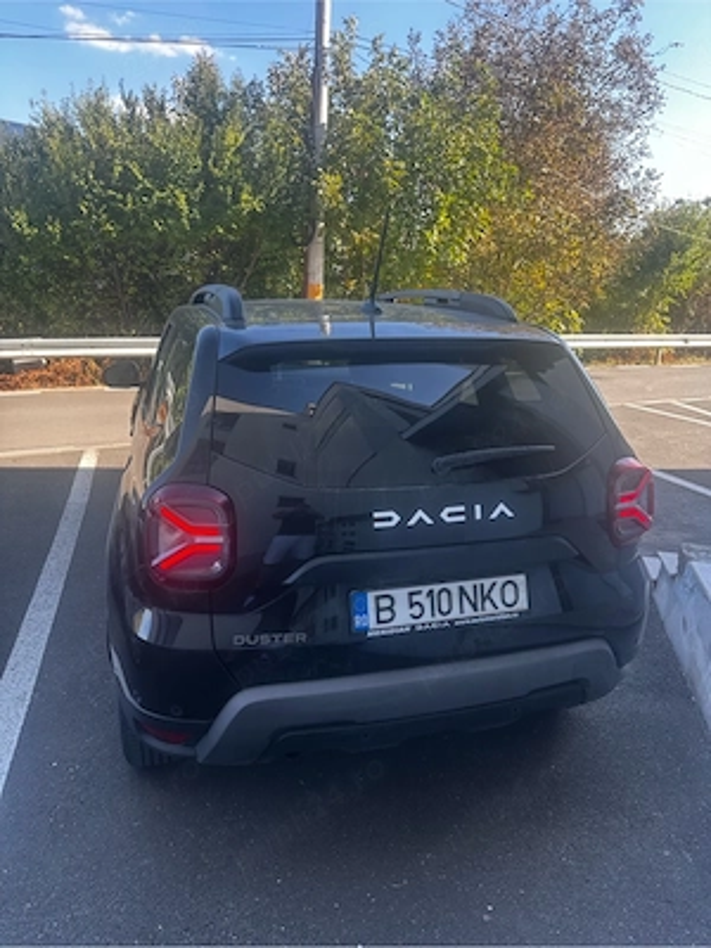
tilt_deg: -14.9
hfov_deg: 56.8
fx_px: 657
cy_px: 474
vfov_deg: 71.6
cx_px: 356
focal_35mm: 24
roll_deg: -2.7
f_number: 1.78
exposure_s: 1/373
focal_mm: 6.86
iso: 80
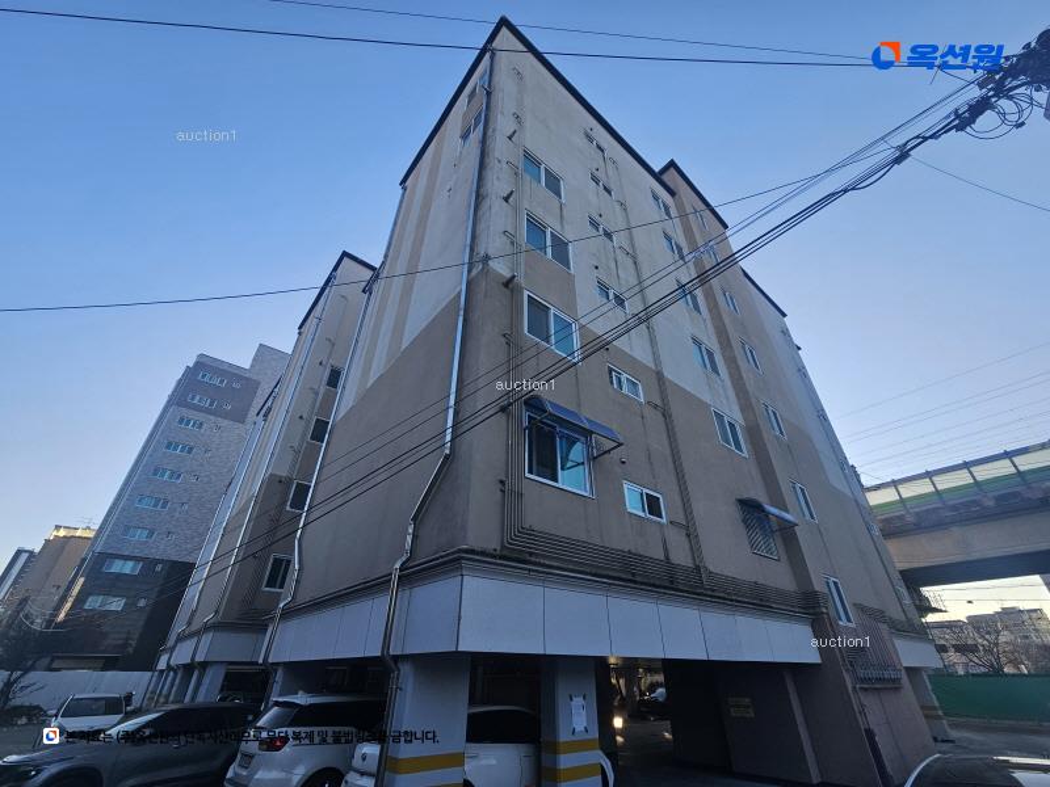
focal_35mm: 13
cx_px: 525
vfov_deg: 89.9
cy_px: 394
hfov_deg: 106.2
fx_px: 394
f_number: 2.2
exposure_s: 1/532
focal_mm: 2.2
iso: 50
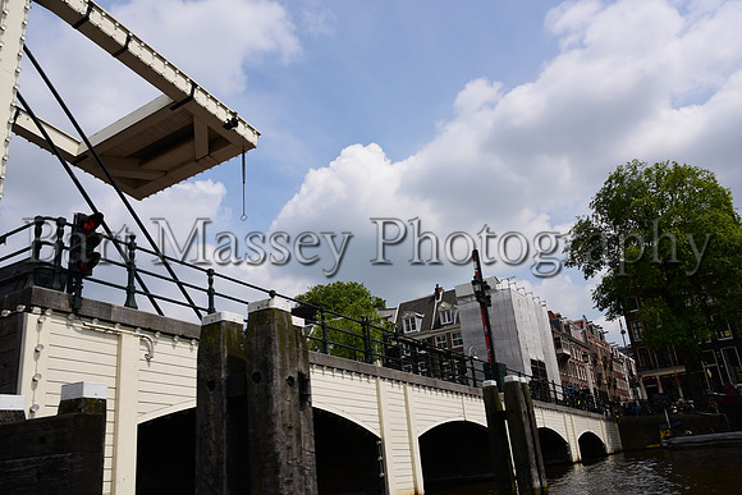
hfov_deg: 65.5
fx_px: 577
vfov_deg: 46.4
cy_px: 248
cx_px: 371
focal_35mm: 28
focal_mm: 28
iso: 64
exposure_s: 1/160
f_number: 11
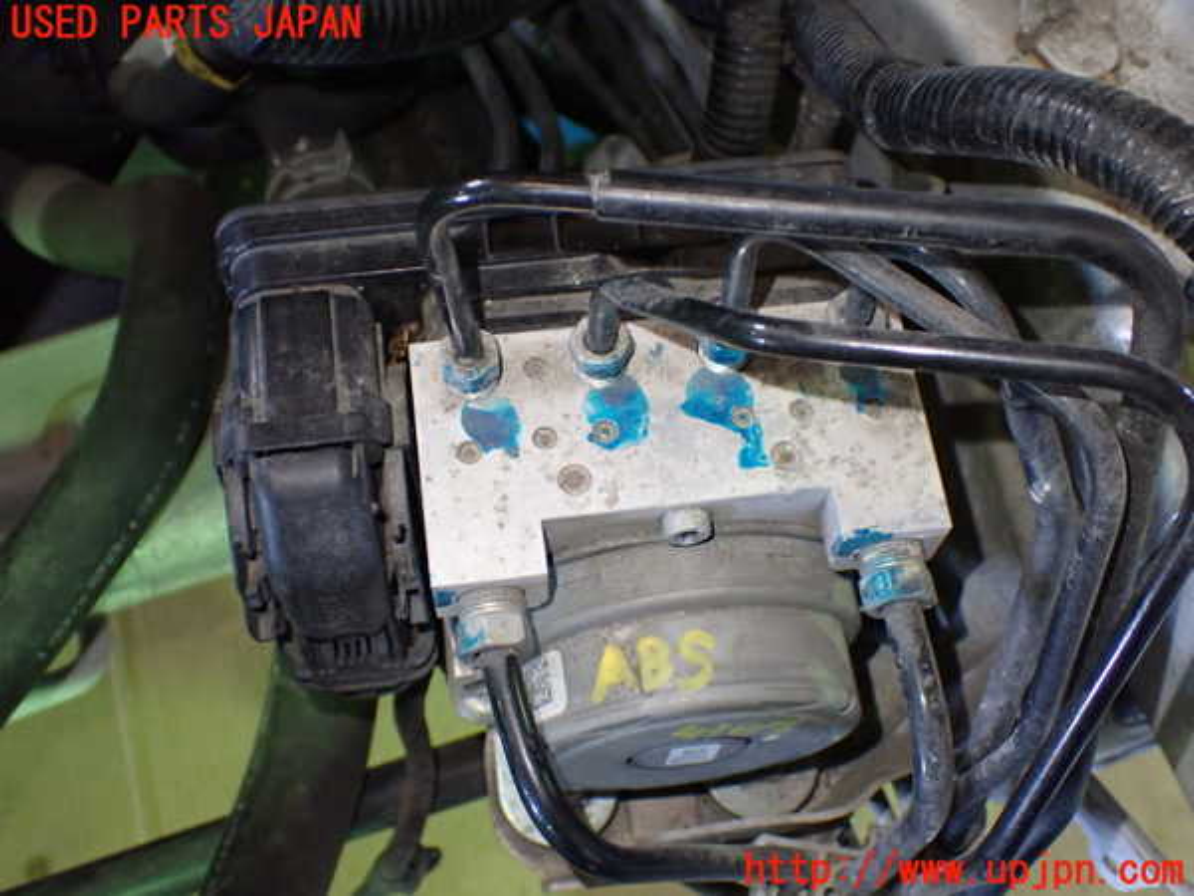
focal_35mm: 41
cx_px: 597
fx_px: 1414
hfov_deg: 45.8
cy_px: 448
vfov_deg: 35.1
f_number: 2.8
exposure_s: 1/40
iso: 800
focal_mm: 7.31
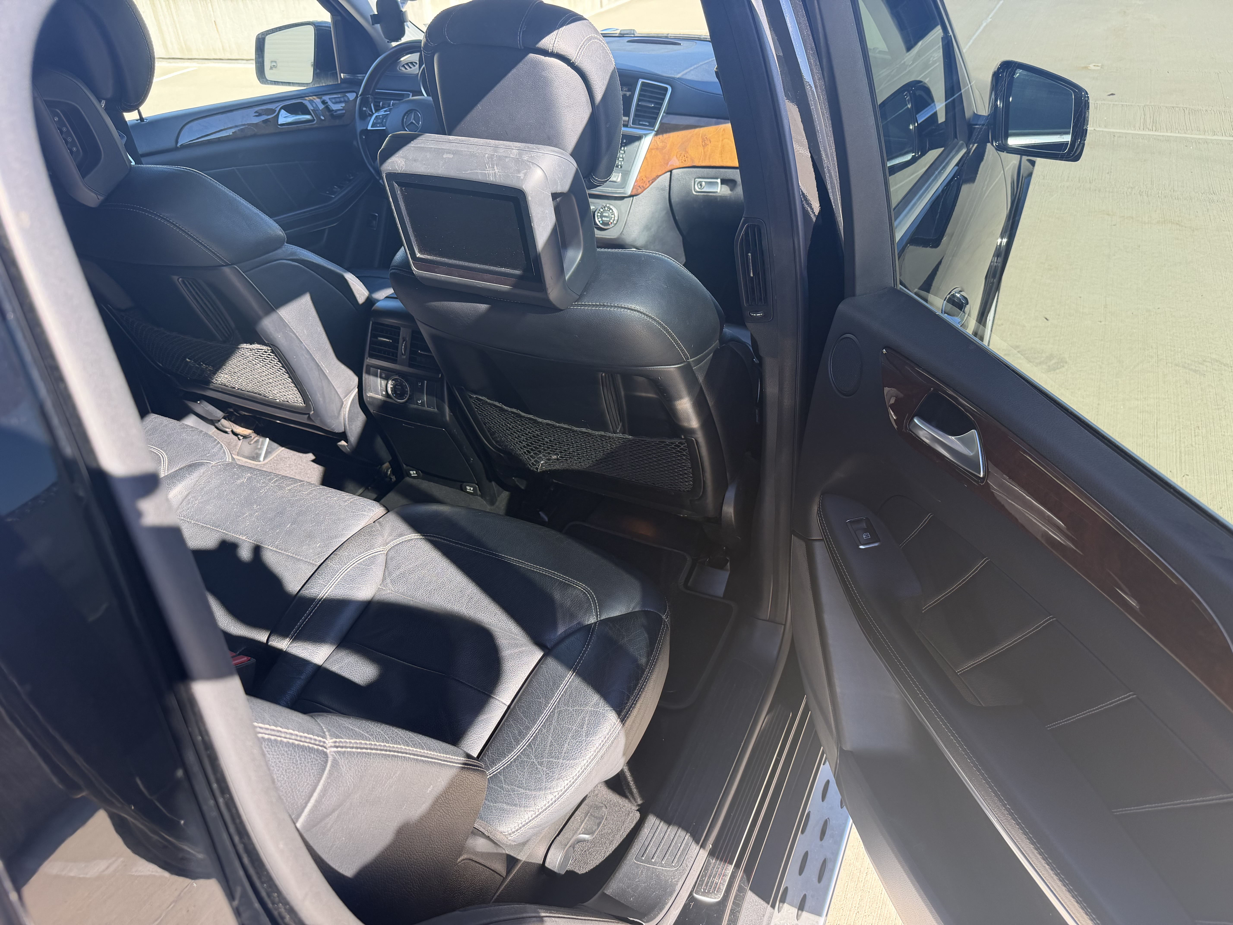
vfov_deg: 56.8
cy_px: 462
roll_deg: +1.3
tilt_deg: -35.7
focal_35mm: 24
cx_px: 616
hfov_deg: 71.6
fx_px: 855
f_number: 1.78
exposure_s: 1/353
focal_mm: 6.76
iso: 80
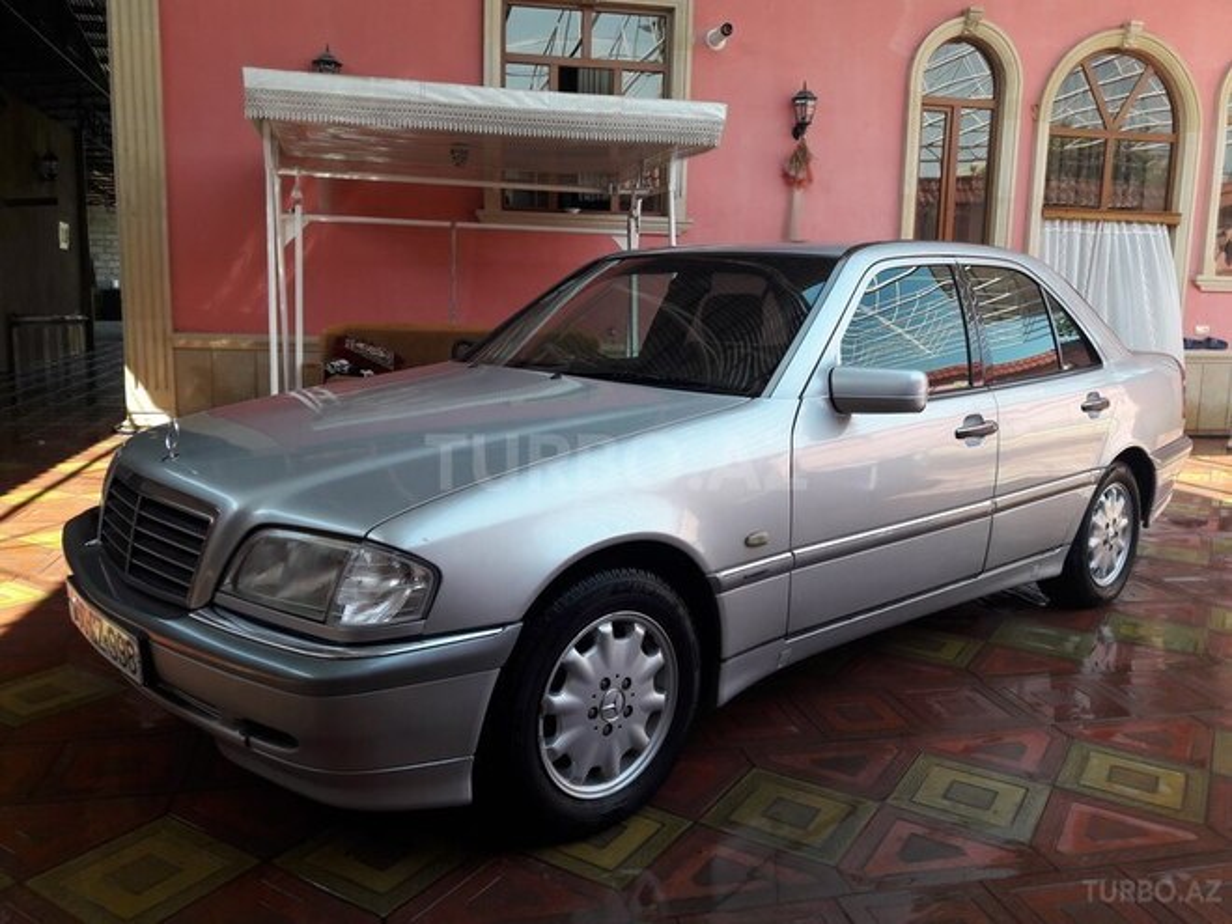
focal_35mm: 28
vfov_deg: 49.7
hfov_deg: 63.4
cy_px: 462
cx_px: 616
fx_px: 997
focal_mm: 3.7
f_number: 1.9
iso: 40
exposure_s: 1/238
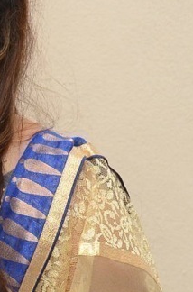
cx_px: -107
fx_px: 2177
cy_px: 297
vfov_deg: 7.6
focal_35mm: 269
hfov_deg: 5.0
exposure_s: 1/100
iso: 1000
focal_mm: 48
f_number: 6.3
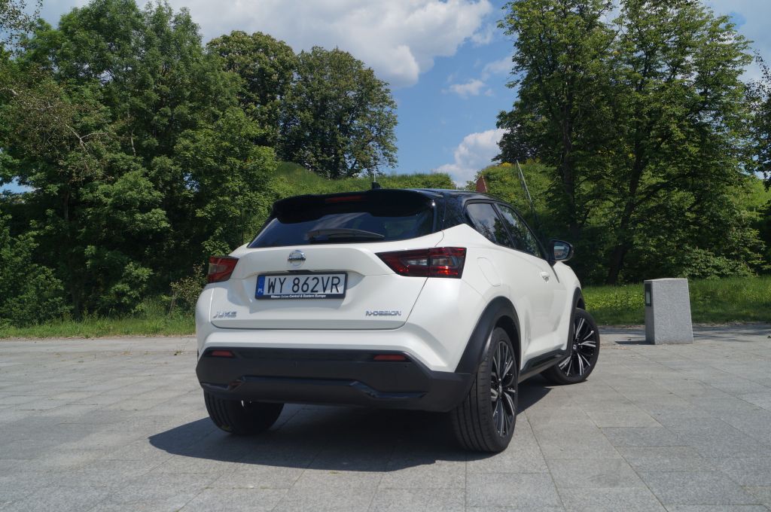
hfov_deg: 57.3
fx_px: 706
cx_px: 386
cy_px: 256
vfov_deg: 39.9
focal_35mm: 33
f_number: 8
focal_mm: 22
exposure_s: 1/640
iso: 100
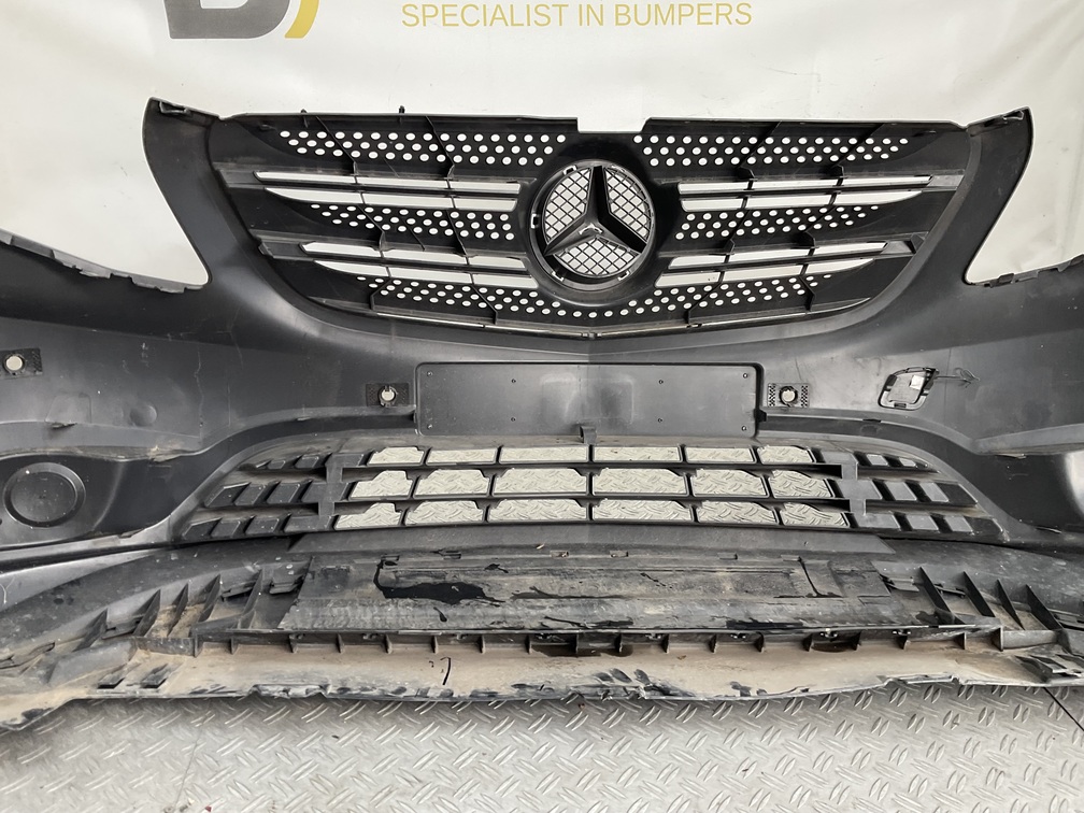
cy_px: 406
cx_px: 542
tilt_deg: -20.9
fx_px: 908
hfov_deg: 61.7
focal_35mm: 29
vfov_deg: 48.2
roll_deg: -1.2
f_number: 1.8
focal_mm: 3
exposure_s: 1/120
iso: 32
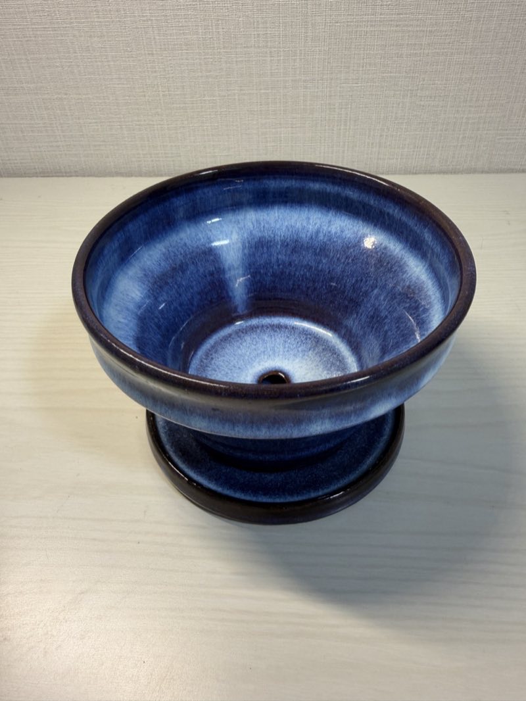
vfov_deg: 71.6
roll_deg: +2.2
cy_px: 350
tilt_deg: -40.1
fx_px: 486
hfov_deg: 56.8
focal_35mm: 24
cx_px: 263
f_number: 2.2
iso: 125
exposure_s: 1/67
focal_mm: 2.22
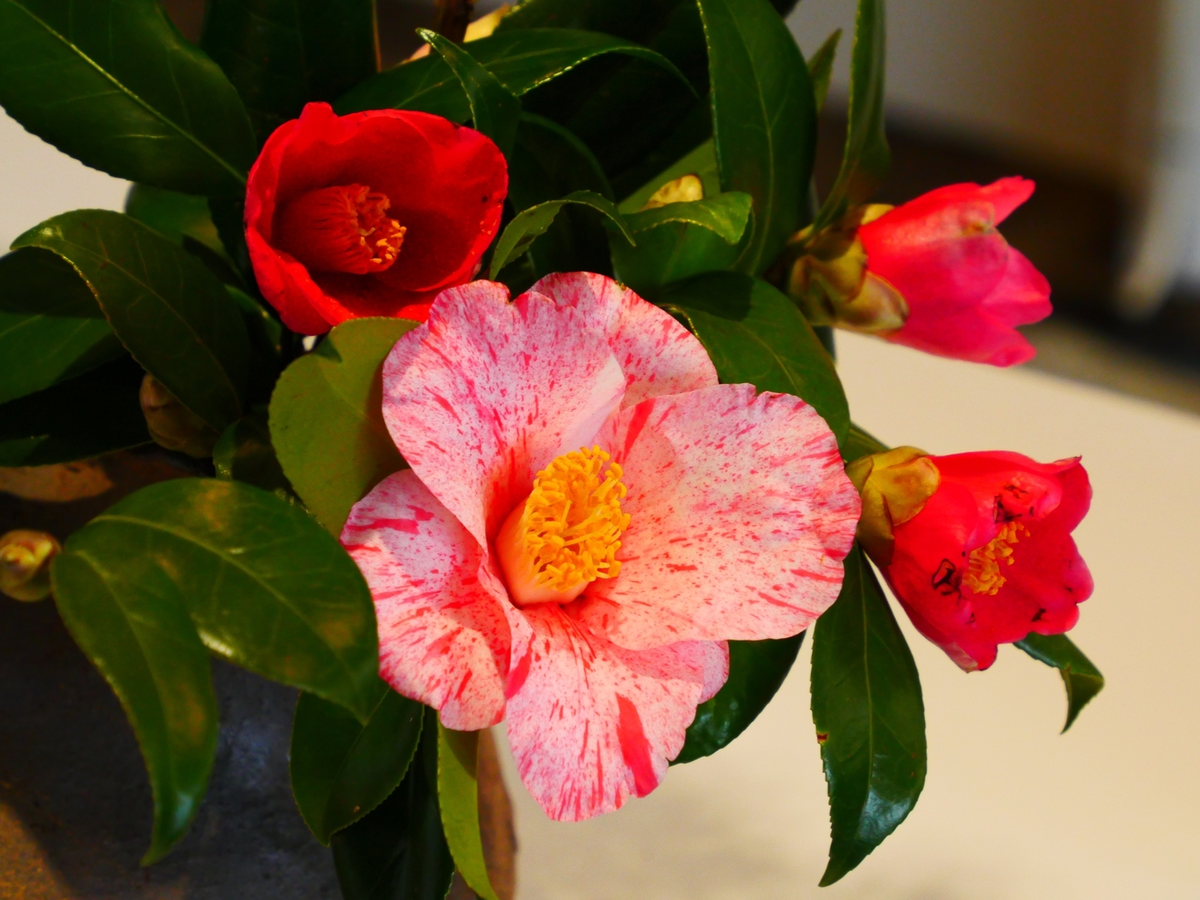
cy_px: 450
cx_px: 600
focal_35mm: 200
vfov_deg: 7.4
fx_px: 6933
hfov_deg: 9.9
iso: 1600
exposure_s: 1/250
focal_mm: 100
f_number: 8
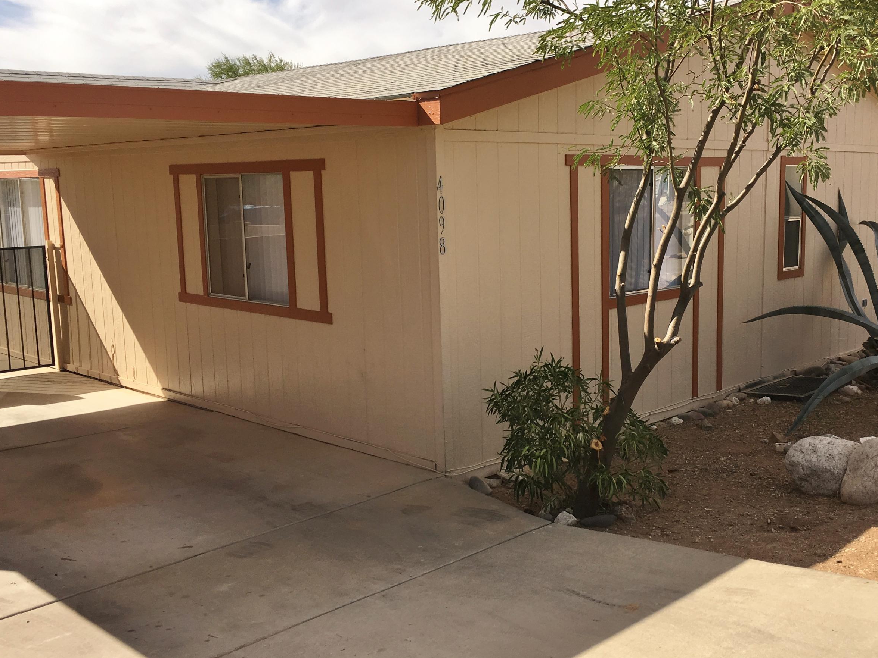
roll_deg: -0.8
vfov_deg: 38.7
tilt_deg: -8.3
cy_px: 317
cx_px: 503
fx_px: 939
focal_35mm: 37
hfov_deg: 50.0
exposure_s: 1/1451
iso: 25
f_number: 2.2
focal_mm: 4.15
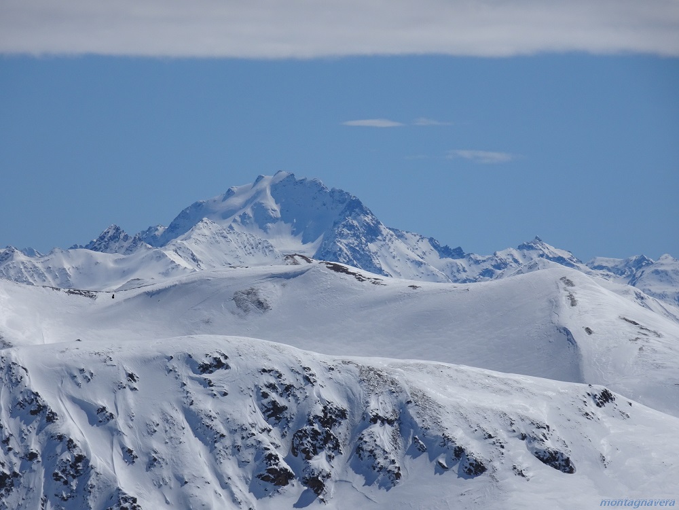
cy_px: 255
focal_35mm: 254
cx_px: 340
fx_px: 4982
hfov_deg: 7.8
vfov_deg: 5.9
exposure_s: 1/1600
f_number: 6.3
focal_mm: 43.45
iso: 80
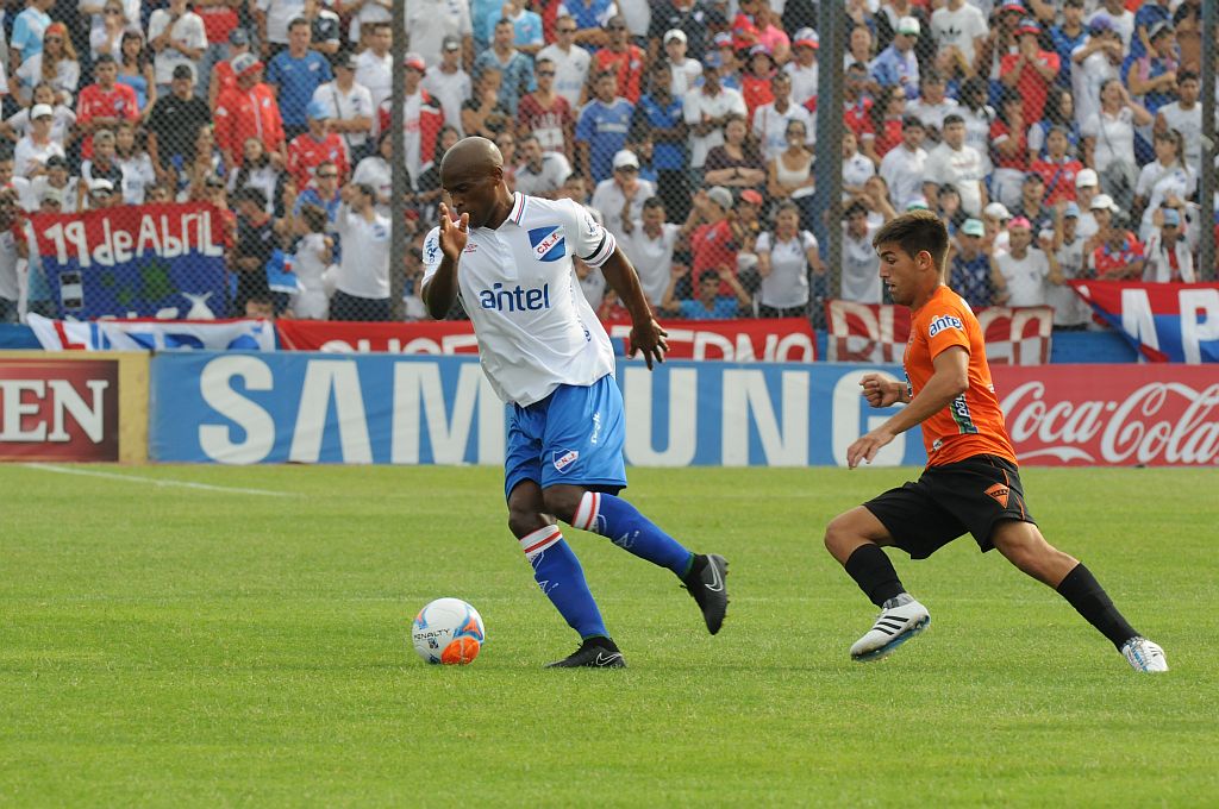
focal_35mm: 450
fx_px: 15218
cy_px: 404
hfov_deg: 4.6
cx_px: 610
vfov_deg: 3.0
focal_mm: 300
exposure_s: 1/500
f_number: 11
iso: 800
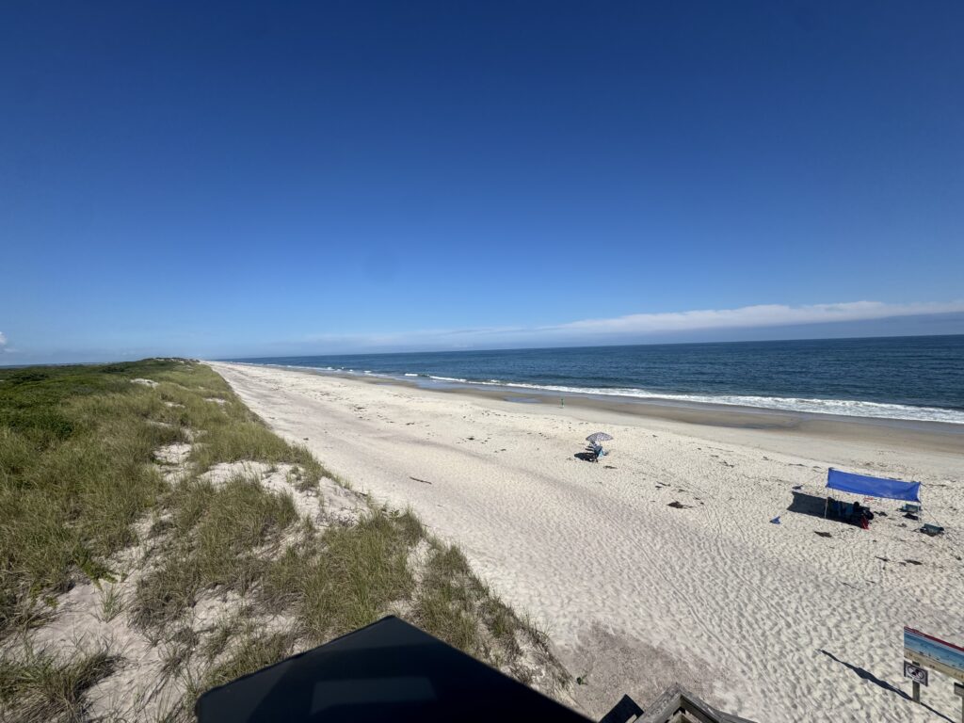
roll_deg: +1.8
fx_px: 390
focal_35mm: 14
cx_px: 482
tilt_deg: -2.6
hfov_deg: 102.1
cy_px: 362
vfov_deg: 85.7
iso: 50
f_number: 2.2
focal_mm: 2.22
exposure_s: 1/3906
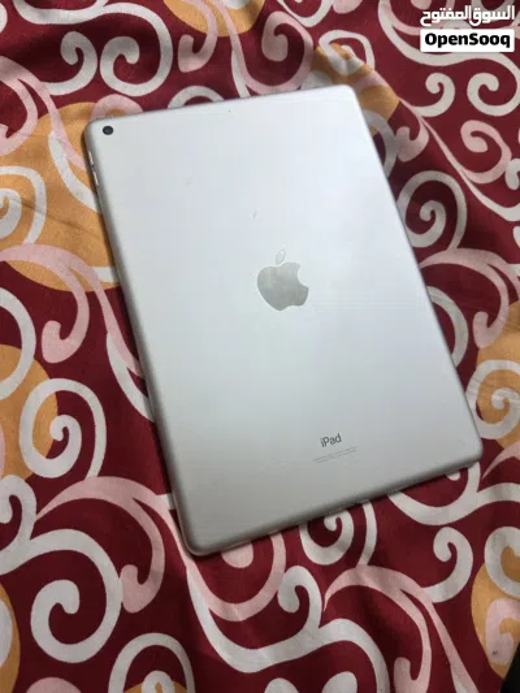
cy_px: 346
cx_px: 260
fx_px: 481
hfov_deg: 56.8
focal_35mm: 24
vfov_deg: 71.6
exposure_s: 1/77
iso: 250
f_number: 1.78
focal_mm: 6.86
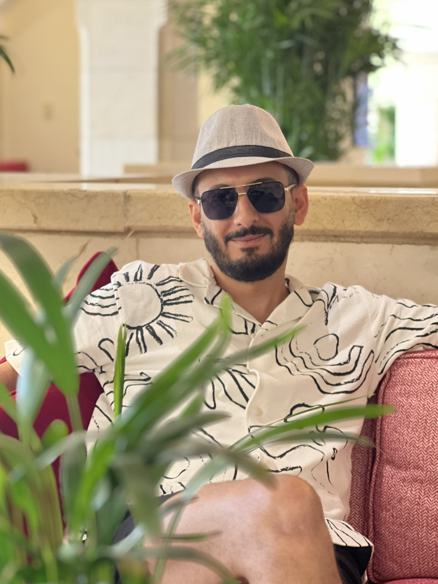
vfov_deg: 22.5
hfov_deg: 17.0
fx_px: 1468
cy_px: 278
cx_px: 227
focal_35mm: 87
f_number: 2.8
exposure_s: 1/25
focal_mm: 9
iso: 320
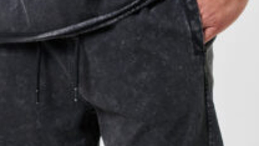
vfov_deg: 4.2
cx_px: 123
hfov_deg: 7.5
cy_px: 183
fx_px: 1978
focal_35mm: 288
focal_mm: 85
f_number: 5
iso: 320
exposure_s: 1/200
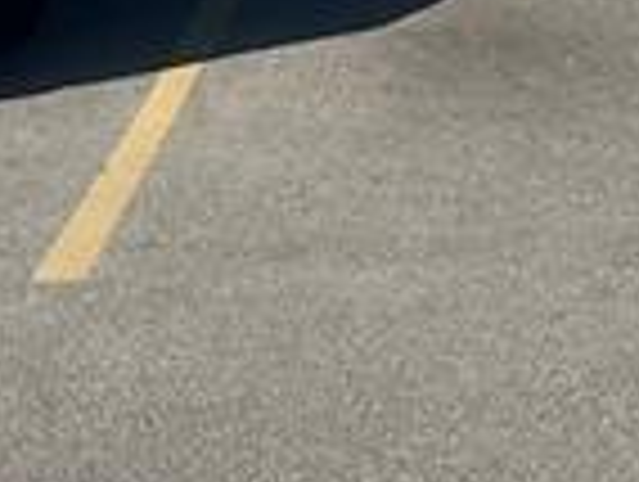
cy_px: -541
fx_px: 3458
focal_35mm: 187
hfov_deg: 10.5
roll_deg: -0.1
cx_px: 459
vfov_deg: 7.6
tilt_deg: -0.6
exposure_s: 1/8000
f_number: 1.5
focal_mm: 5.7
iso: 50
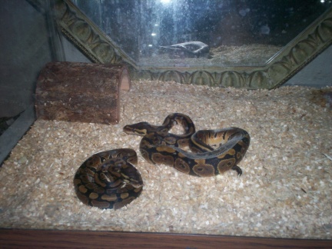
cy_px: 124
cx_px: 166
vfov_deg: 39.7
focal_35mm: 36
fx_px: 345
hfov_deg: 51.4
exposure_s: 1/60
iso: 140
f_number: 4.5
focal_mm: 6
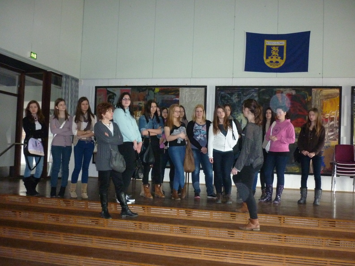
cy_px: 133
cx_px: 178
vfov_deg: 42.9
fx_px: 338
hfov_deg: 55.4
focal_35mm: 33
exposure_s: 1/60
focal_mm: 5.5
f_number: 2.8
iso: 640
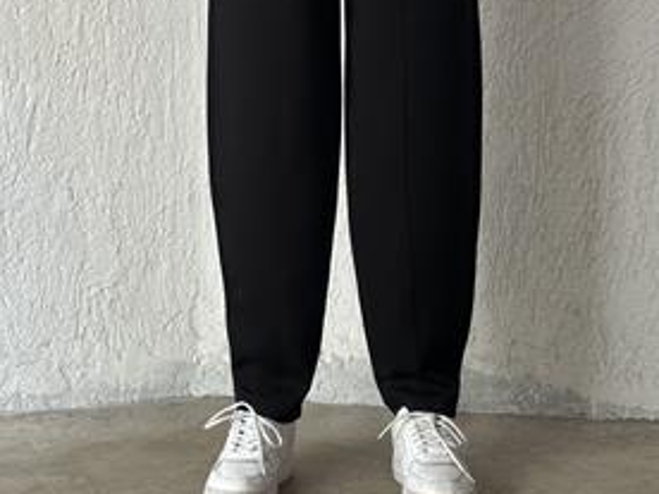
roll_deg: -0.3
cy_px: 110
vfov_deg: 19.7
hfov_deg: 26.3
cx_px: 339
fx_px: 1409
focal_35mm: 74
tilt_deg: -1.8
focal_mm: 6.86
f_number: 1.78
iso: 250
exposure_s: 1/60
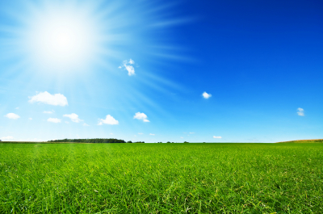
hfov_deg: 91.6
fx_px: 157
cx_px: 163
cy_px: 103
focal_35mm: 18
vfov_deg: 68.5
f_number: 9
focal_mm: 11
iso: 200
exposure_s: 1/80
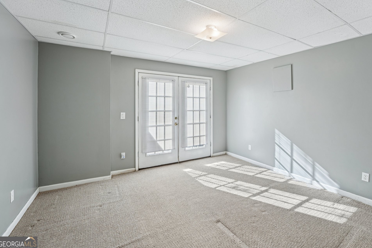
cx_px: 197
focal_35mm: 15
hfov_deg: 100.3
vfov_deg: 77.3
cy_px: 117
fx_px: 155
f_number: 8
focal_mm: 14
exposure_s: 1/25
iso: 320
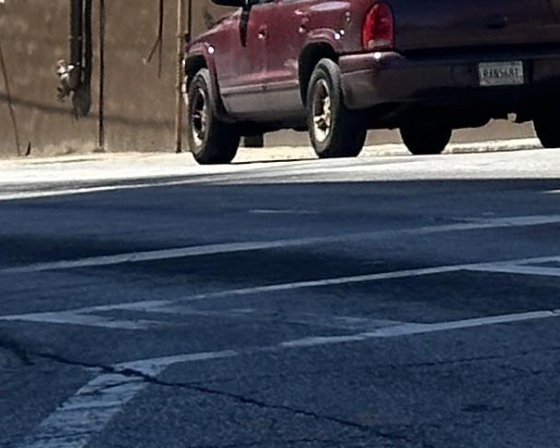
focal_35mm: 312
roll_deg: -0.1
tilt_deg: +4.7
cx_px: 1206
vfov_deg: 4.8
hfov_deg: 6.0
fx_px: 5171
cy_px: -602
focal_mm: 6.86
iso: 64
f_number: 1.78
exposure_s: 1/3367
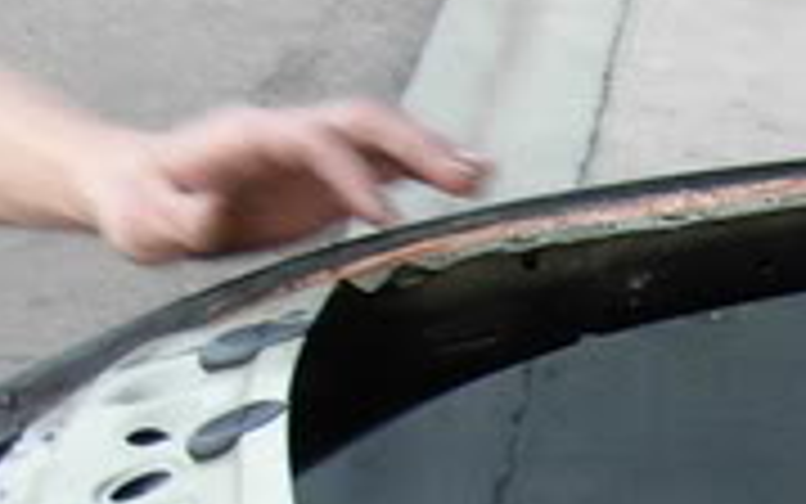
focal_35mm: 180
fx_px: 3955
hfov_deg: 10.7
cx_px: 1576
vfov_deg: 7.1
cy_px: 846
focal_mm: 6.3
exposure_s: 1/71.8
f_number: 2.9
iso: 79
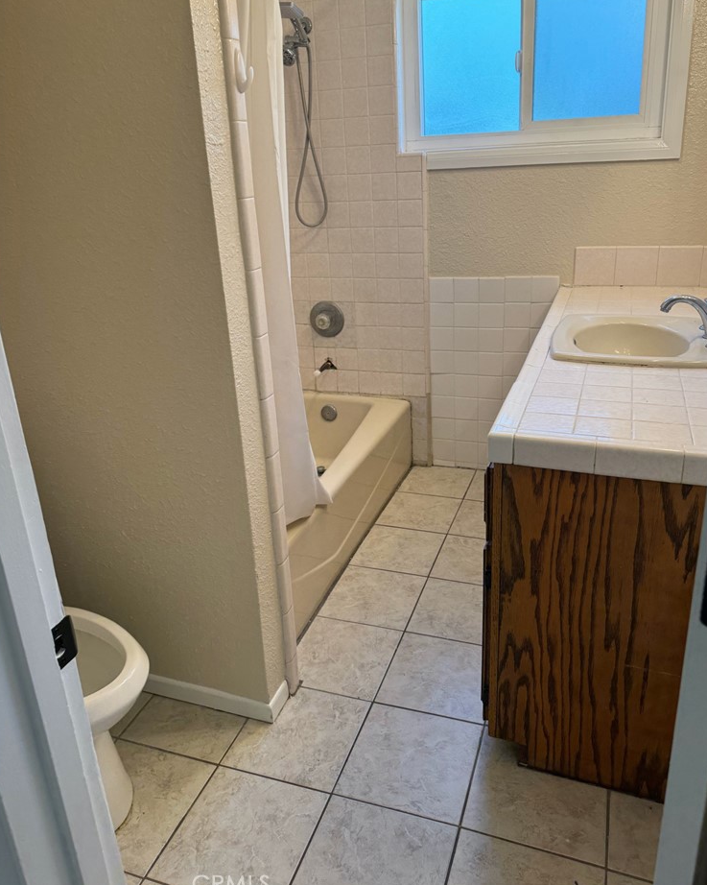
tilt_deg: -19.1
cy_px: 407
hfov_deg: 54.9
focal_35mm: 26
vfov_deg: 65.9
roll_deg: +2.7
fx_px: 680
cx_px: 357
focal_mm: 6.76
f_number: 1.78
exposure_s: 1/120
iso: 100
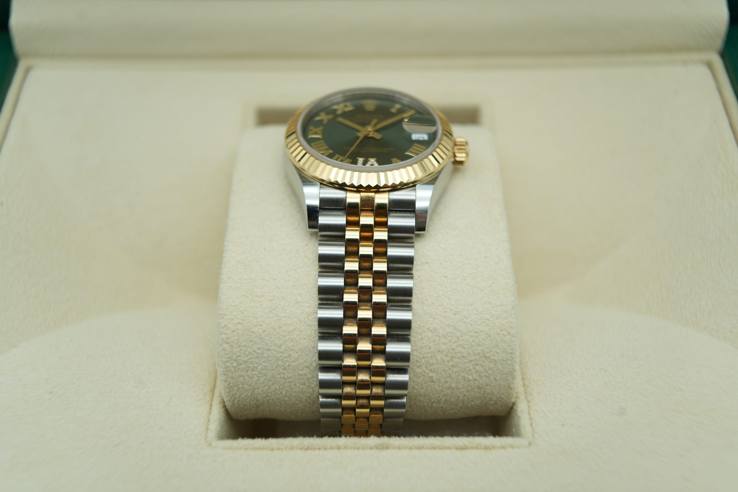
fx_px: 717
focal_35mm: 35
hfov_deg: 54.4
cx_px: 369
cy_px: 246
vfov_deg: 37.9
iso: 400
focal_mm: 35
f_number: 5
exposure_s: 1/250
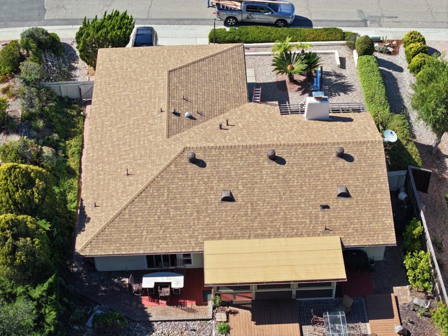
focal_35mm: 70
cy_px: 168
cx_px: 224
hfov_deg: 27.8
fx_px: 906
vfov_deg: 21.0
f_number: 2.8
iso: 100
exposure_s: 1/500
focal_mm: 19.35
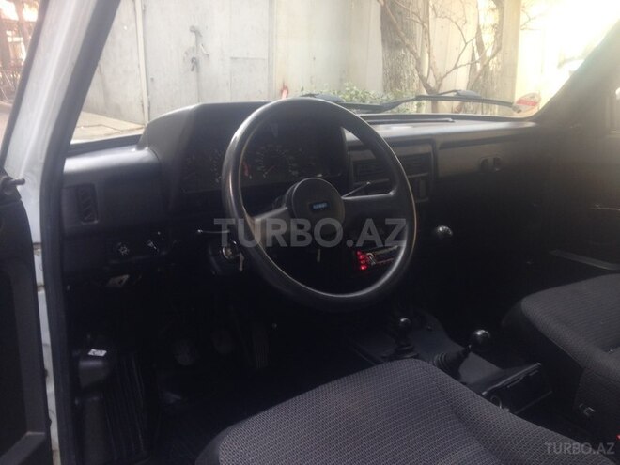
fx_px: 591
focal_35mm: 33
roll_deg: -1.8
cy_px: 232
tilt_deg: -14.9
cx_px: 310
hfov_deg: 55.4
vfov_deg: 42.9
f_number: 2.4
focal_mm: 4.12
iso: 50
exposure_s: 1/30
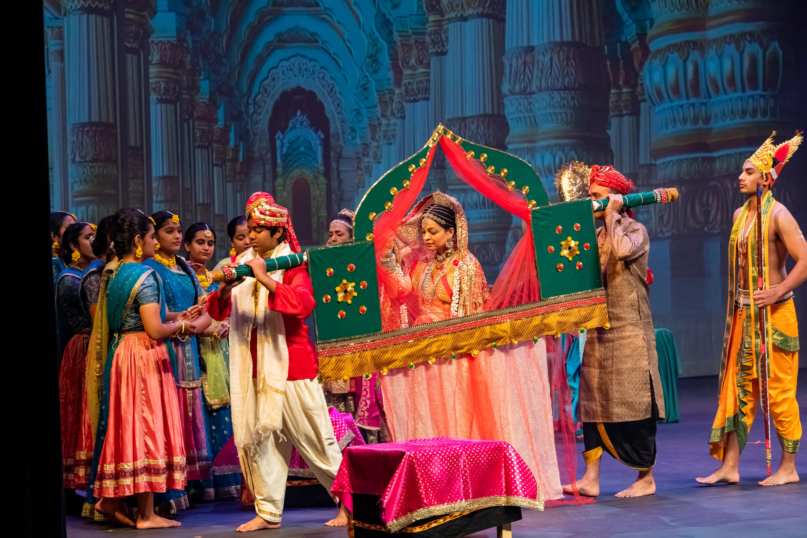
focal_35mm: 135
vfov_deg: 10.2
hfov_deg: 15.2
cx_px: 404
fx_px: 3026
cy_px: 269
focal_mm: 135
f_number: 5.6
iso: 3200
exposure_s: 1/250
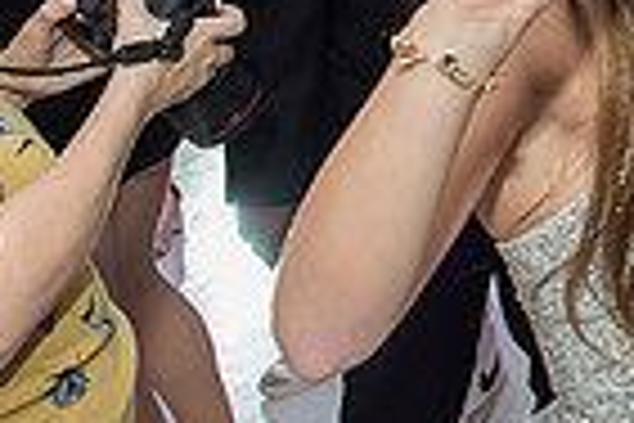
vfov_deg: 13.0
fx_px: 1743
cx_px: 1156
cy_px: -236
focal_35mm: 99
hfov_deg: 16.9
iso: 1000
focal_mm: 24
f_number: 4
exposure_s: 1/100
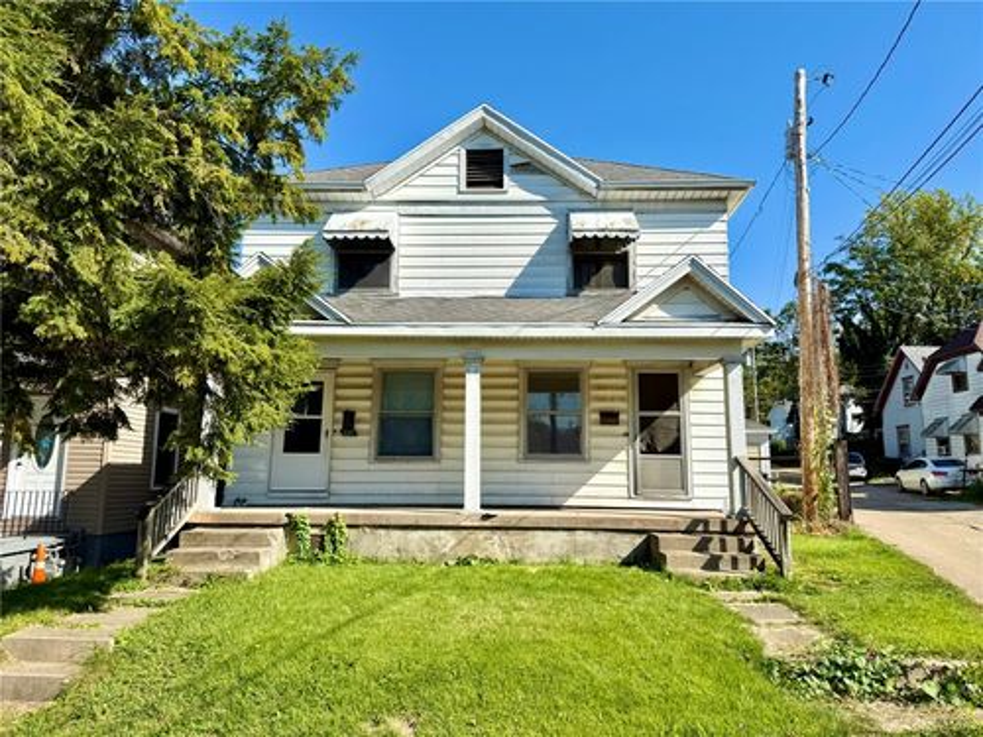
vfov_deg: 56.8
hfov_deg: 71.6
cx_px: 492
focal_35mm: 24
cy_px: 368
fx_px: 682
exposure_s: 1/4167
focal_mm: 6.76
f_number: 1.78
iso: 80
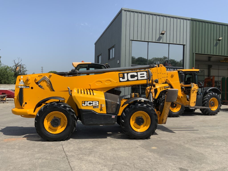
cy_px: 86
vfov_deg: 48.2
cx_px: 114
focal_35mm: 29
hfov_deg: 61.7
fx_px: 191
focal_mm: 3
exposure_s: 1/1848
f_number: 1.8
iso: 16
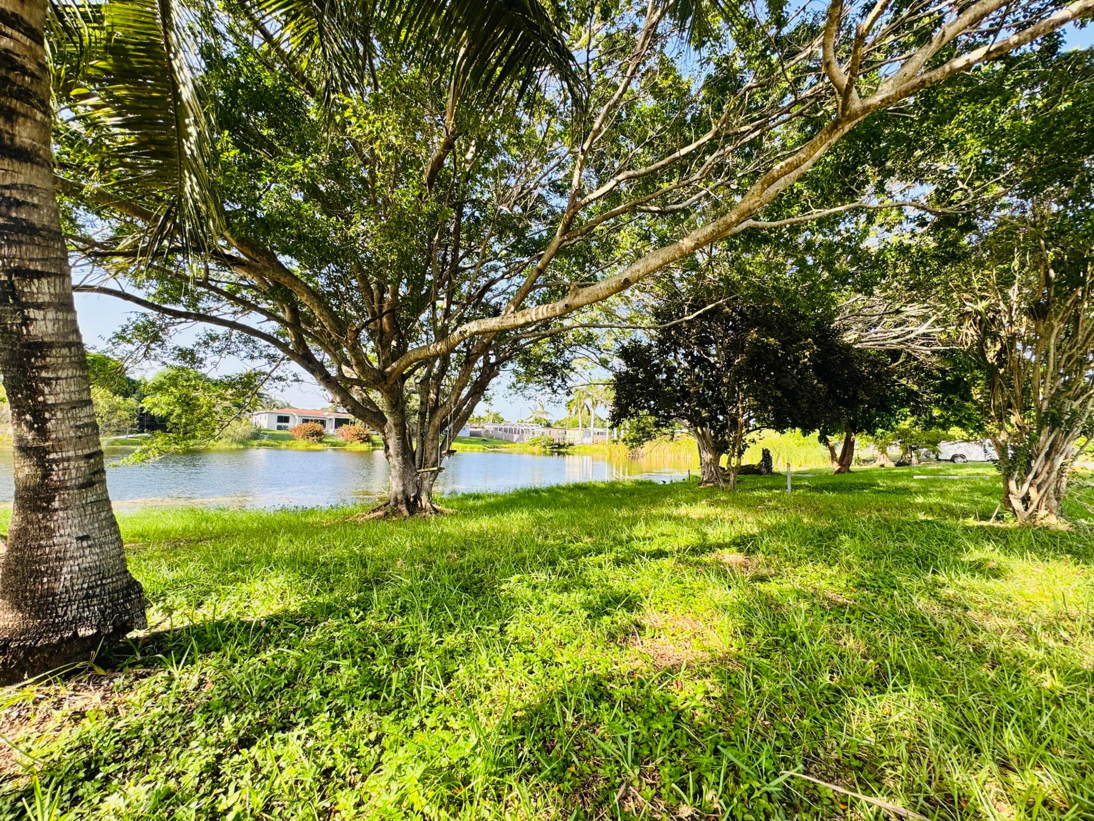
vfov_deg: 85.7
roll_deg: -2.0
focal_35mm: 14
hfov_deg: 102.1
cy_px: 410
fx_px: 442
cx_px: 547
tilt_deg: +3.4
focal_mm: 2.22
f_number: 2.2
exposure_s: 1/368
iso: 40
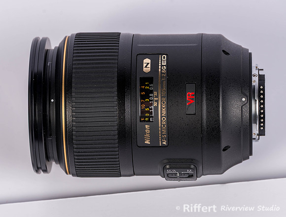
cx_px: 140
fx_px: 2926
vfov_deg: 4.2
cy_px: 139
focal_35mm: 353
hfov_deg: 5.6
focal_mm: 250
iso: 100
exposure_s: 1/200
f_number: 8
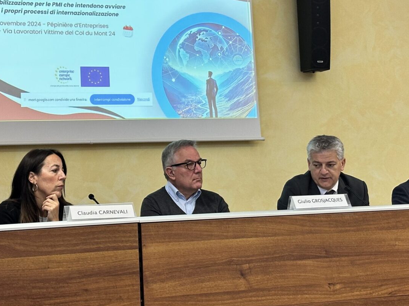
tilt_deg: +8.6
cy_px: 53
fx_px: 1051
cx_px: 211
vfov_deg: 16.5
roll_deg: +3.3
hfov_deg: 22.0
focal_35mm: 89
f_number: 1.78
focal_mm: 6.86
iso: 80
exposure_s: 1/61
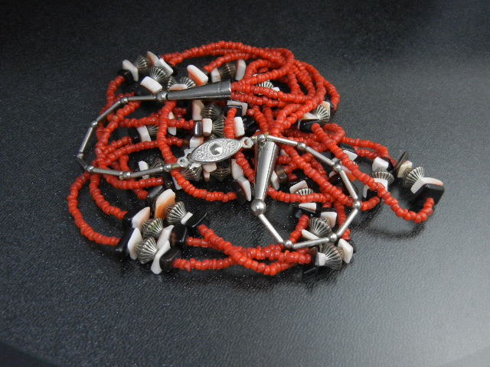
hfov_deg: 47.9
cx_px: 245
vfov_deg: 36.8
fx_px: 552
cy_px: 184
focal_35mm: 39
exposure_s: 1/30
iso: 800
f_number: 7.4
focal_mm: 7.1
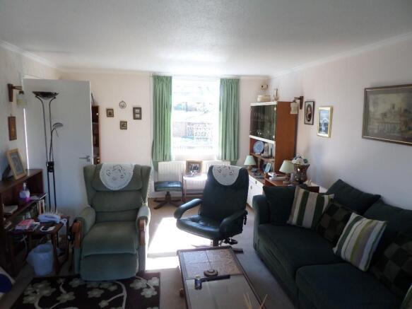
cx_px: 206
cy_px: 154
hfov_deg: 71.6
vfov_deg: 56.8
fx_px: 286
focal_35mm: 24
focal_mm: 4.3
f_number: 3.1
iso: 80
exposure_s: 1/30
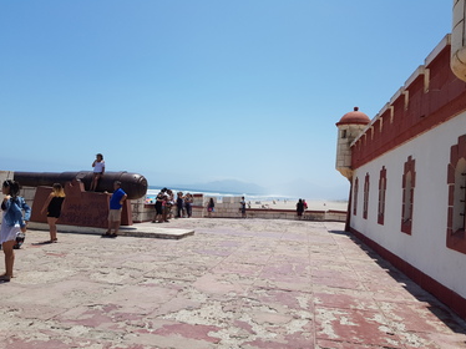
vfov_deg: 49.7
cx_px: 241
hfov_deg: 63.5
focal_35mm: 28
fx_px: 377
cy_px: 184
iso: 40
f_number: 1.7
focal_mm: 4.2
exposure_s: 1/3480
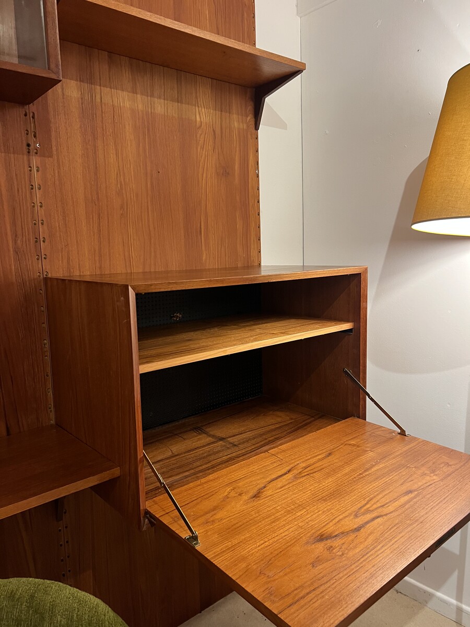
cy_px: 314
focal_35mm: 26
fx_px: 471
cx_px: 235
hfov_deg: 53.1
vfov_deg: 67.3
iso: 320
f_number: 1.5
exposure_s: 1/50
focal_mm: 5.7
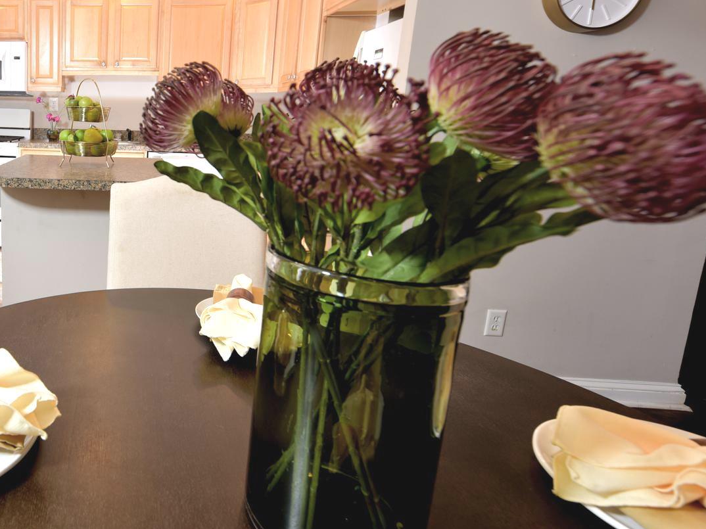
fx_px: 449
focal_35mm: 22
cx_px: 79
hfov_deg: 64.4
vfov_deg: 59.9
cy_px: 185
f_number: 5.6
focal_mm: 12
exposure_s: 1/20
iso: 250
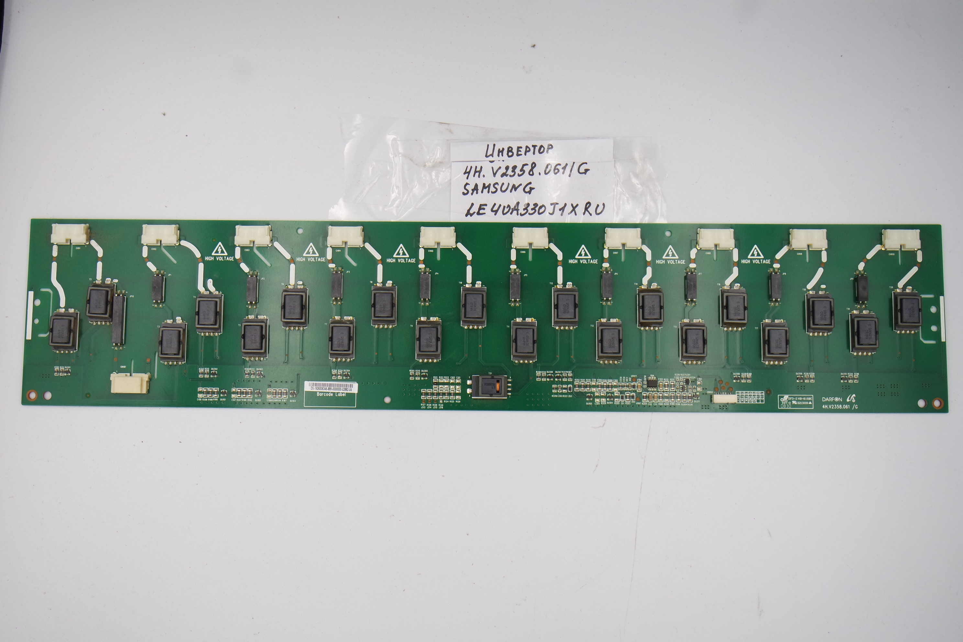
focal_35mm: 40
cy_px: 321
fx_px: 1070
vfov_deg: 33.4
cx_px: 482
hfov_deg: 48.5
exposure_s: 1/100
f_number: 5.6
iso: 160
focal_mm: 15
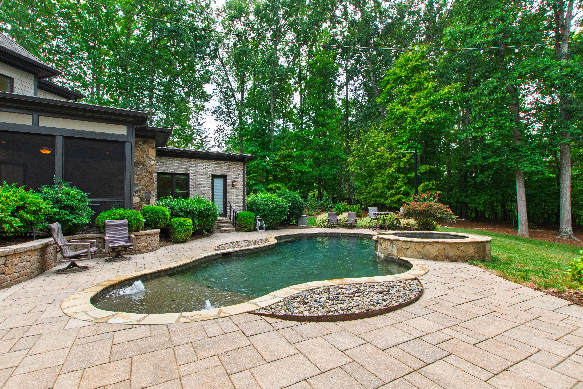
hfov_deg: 100.4
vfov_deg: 77.3
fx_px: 243
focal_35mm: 15
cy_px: 194
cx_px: 292
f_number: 9
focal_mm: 10
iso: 320
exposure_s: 1/80
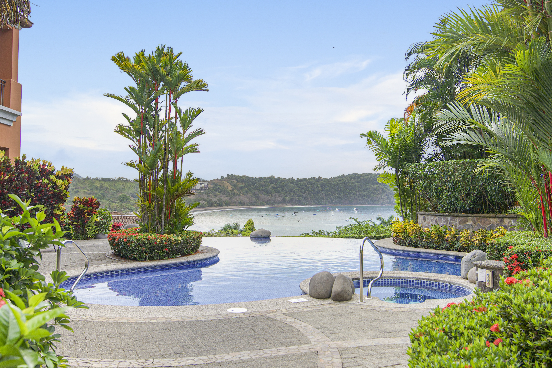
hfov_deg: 54.4
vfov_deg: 37.9
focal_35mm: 35
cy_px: 184
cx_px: 276
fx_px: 537
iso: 160
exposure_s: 1/200
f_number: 5.6
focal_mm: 35
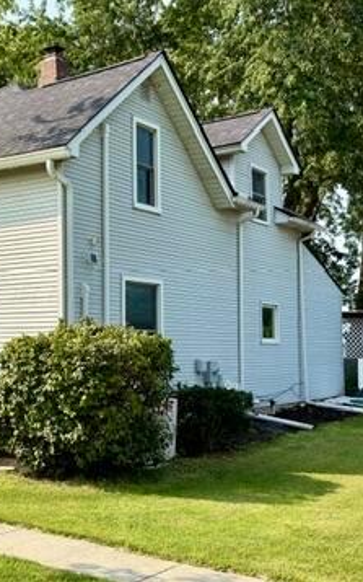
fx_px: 744
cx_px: 28
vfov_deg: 42.7
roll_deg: -0.1
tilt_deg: +3.9
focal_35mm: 47
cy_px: 292
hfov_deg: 26.4
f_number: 1.78
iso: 80
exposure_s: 1/3401
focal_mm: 6.76
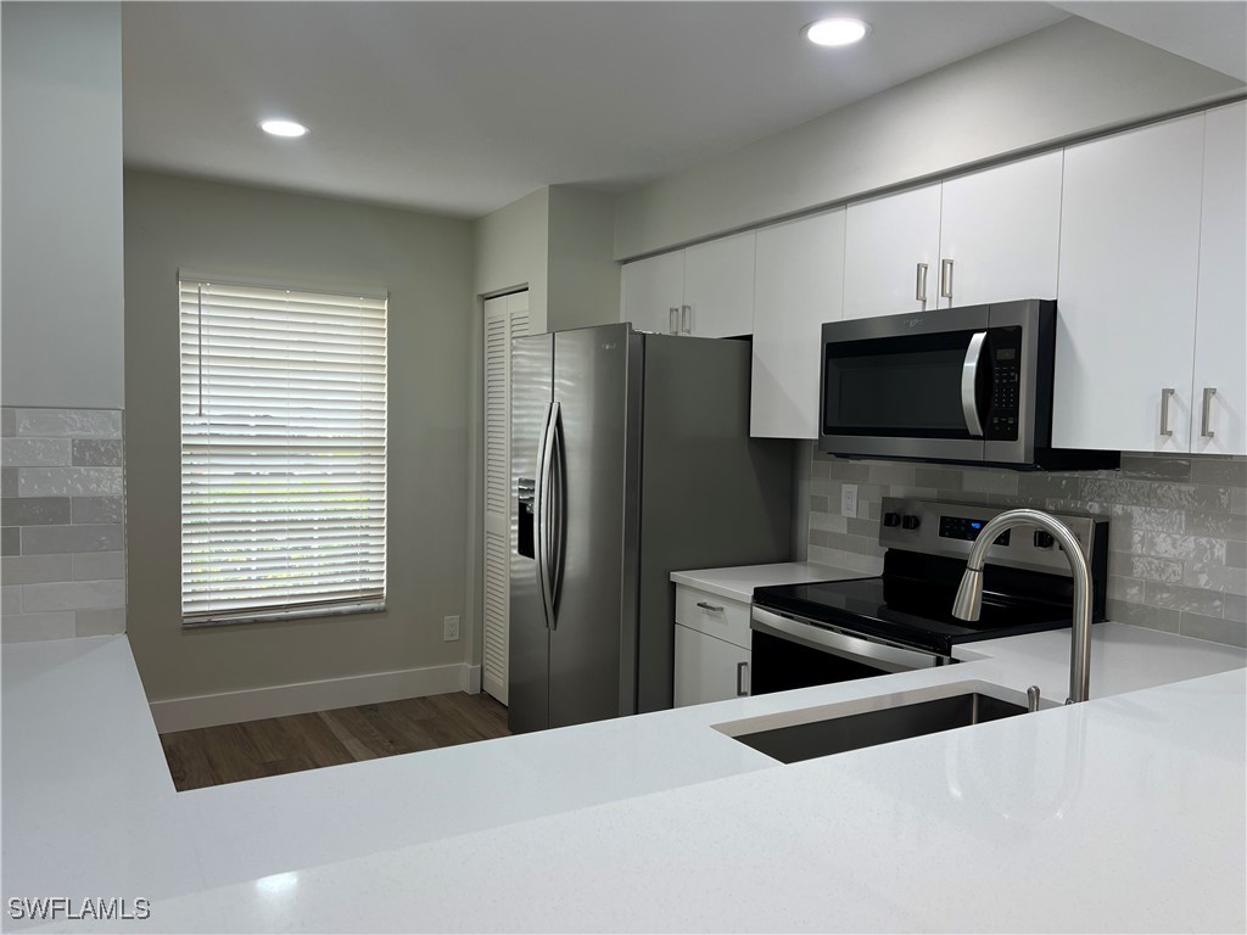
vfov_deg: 53.1
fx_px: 937
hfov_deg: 67.3
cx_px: 624
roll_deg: -0.9
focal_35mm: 26
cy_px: 468
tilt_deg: -3.4
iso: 50
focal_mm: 5.7
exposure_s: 1/120
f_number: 1.5
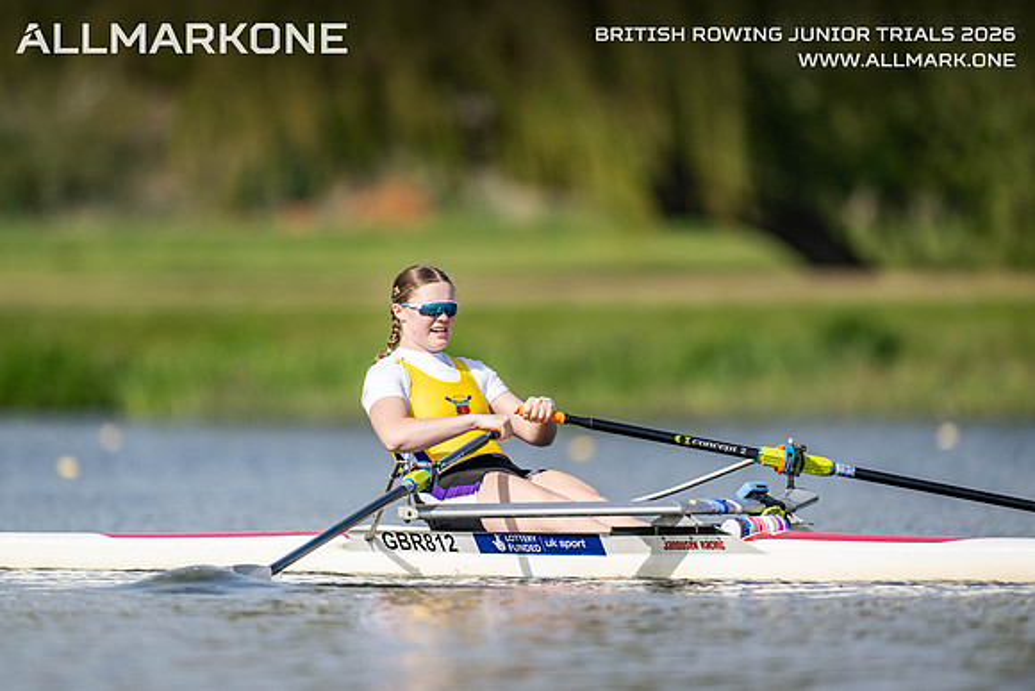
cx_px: 518
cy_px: 346
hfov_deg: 3.4
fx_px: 17253
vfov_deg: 2.3
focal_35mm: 600
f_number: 4
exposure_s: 1/2500
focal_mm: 600
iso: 250
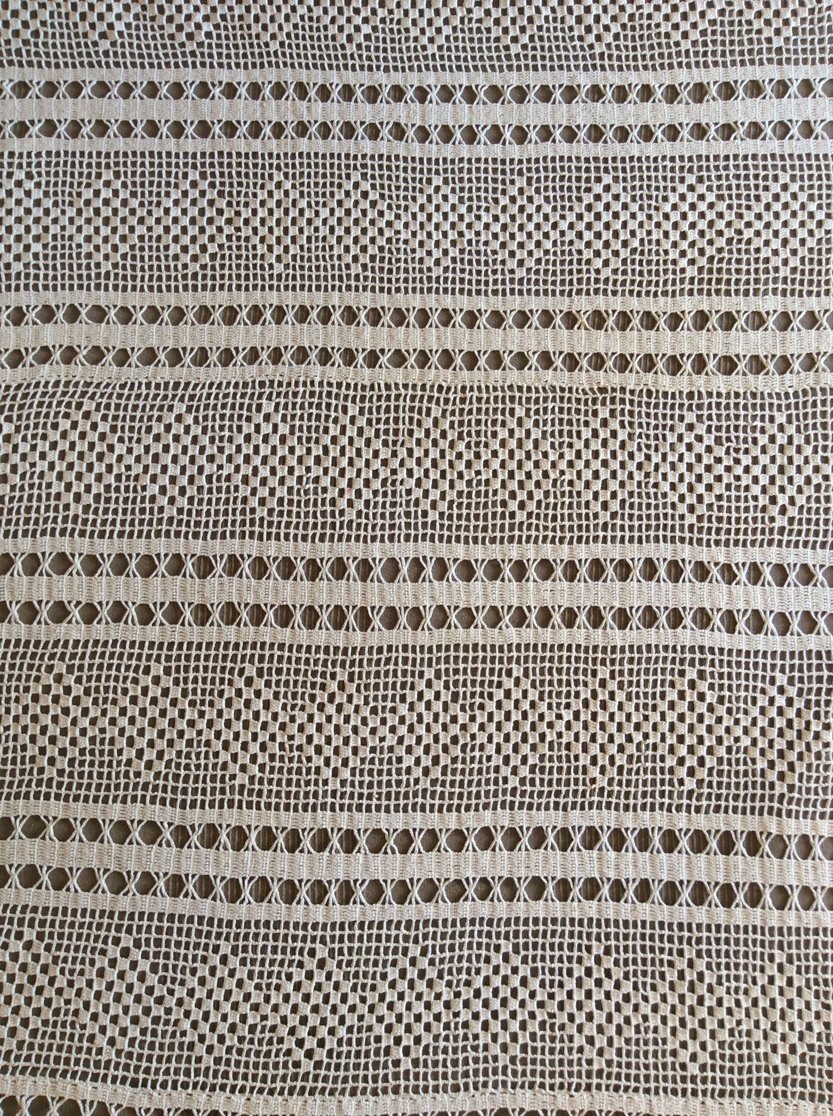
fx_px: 1029
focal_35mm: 32
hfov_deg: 44.1
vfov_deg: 56.9
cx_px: 416
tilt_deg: -83.4
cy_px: 558
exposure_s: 1/33
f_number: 2.4
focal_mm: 3.3
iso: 40
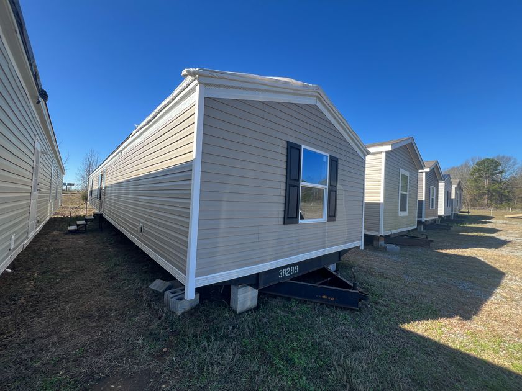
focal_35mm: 13
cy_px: 196
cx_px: 261
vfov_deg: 89.9
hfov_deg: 106.2
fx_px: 196
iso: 32
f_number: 1.8
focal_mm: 1.57
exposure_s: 1/331
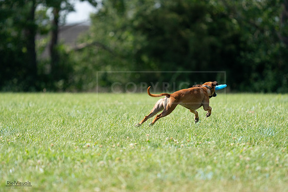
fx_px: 2753
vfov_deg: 4.0
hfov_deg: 6.0
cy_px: 96
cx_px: 144
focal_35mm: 344
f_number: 6.3
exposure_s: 1/4000
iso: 1600
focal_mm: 344
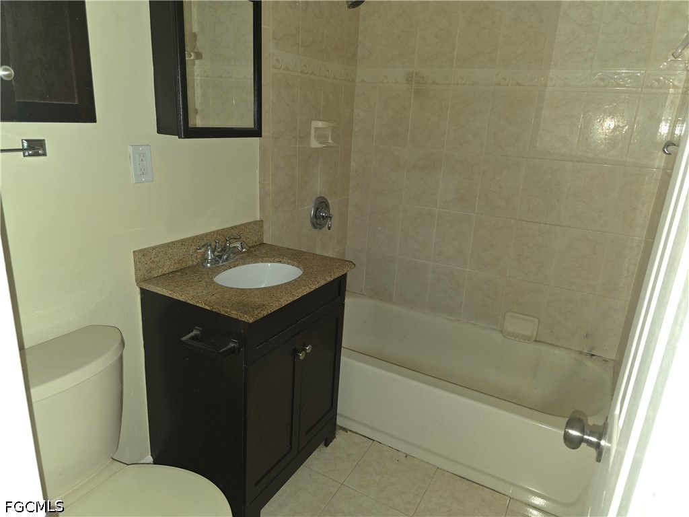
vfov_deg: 58.9
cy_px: 258
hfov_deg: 73.9
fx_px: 458
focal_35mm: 23
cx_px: 344
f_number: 1.7
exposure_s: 1/17.4
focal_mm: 6.3
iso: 125
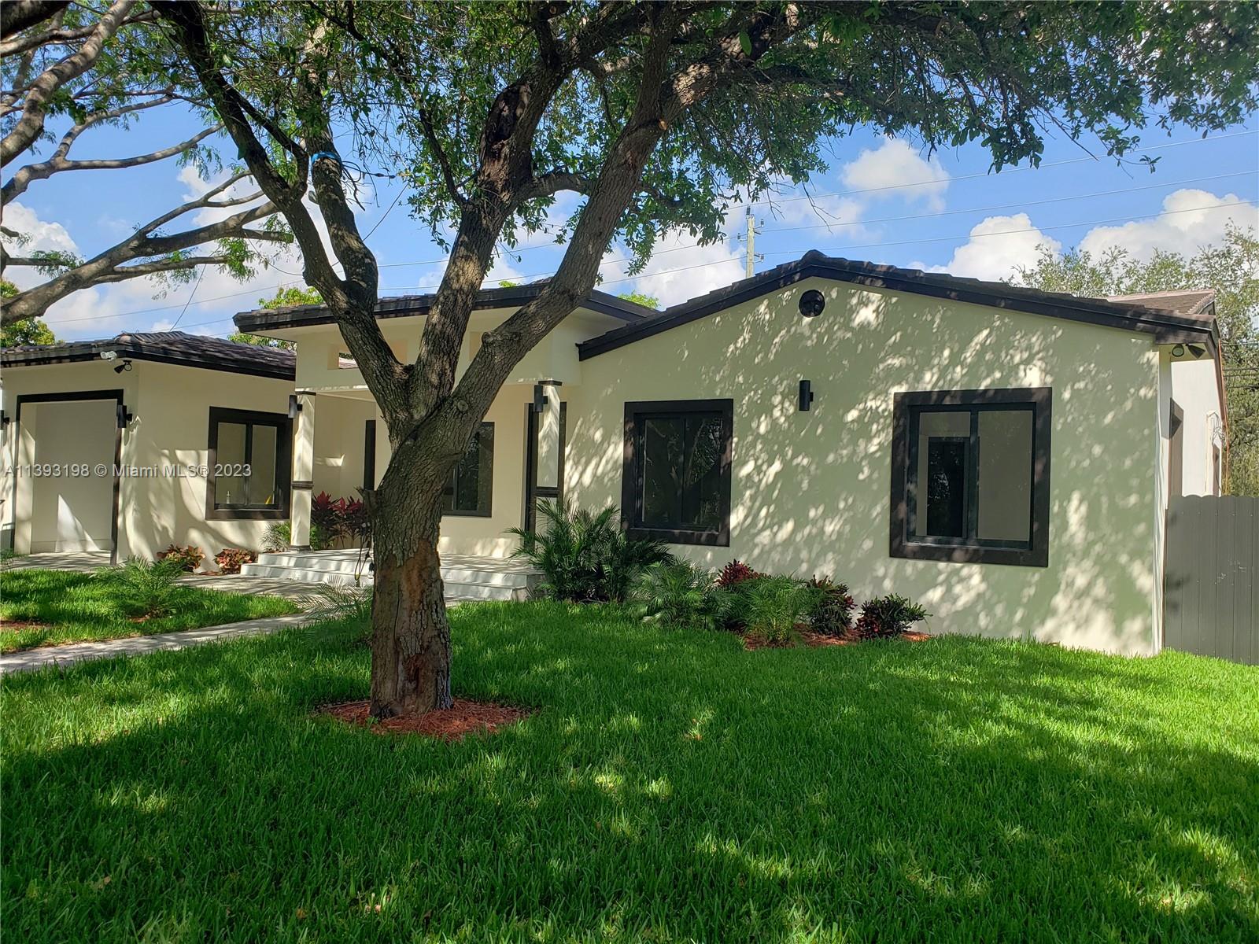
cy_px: 472
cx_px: 630
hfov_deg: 67.3
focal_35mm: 26
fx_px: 946
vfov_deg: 53.1
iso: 50
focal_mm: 4.3
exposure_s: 1/802
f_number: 2.4
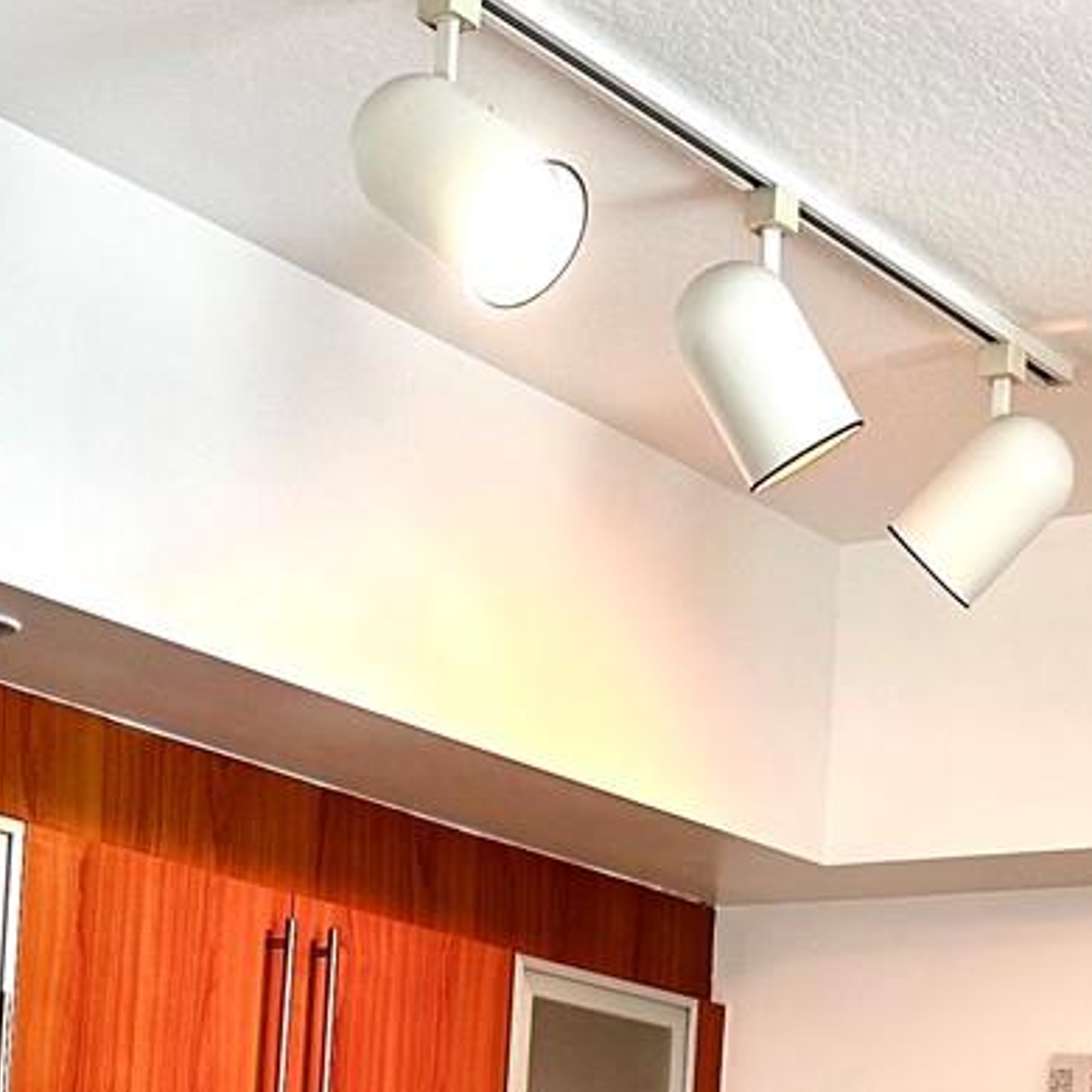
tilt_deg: +2.5
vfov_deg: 18.8
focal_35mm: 87
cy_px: 1313
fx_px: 3105
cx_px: 773
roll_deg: -3.2
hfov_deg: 19.8
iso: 125
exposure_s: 1/120
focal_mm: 6.86
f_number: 1.78
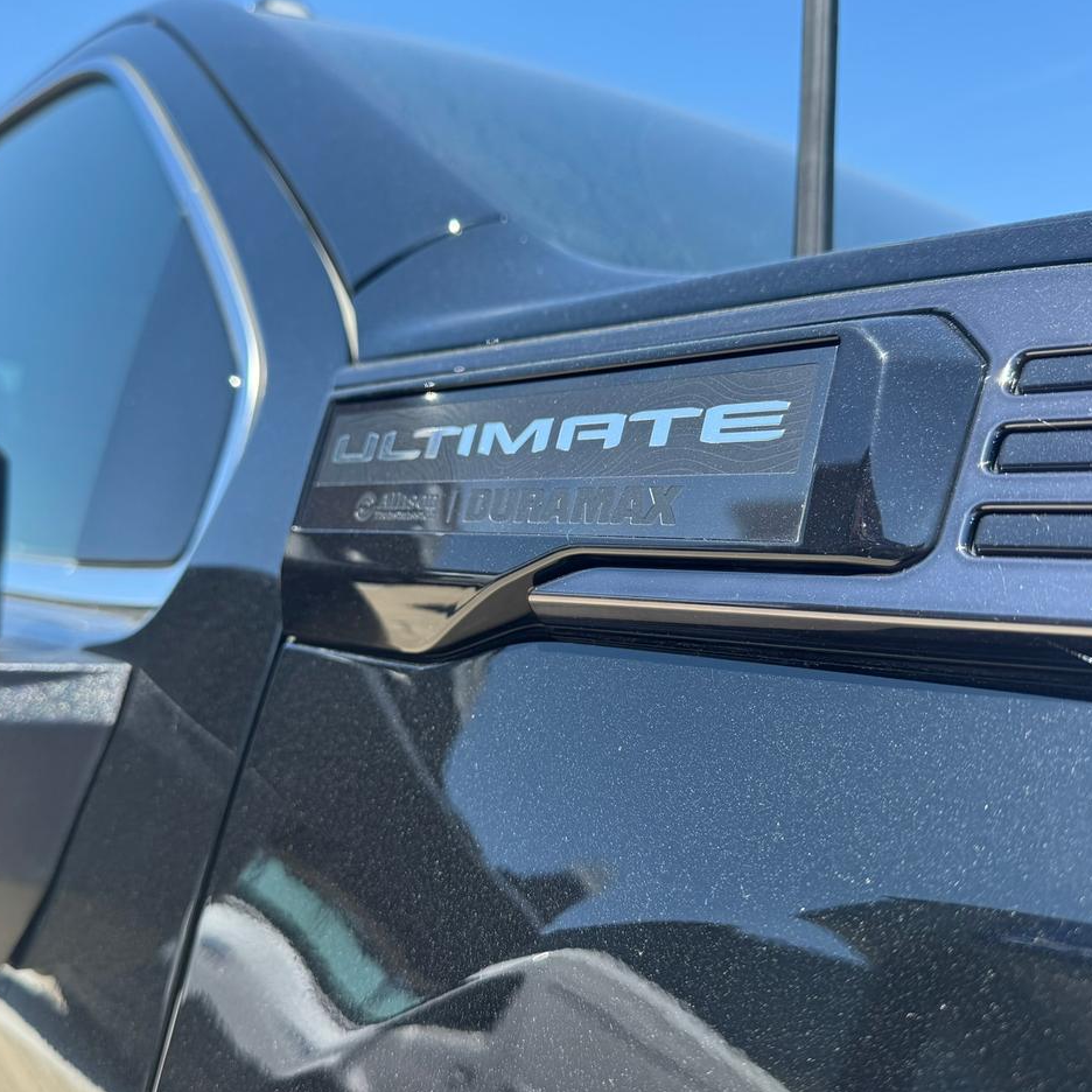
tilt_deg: -0.8
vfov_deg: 55.6
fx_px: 1035
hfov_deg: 55.6
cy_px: 554
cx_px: 526
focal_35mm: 29
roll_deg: -0.4
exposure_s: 1/966
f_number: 1.78
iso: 80
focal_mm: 6.76
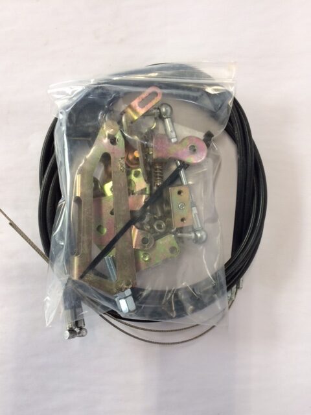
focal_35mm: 29
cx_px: 156
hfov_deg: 48.2
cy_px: 208
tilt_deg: -88.3
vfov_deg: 61.7
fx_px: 347
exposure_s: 1/33
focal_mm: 4.15
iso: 40
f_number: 2.2
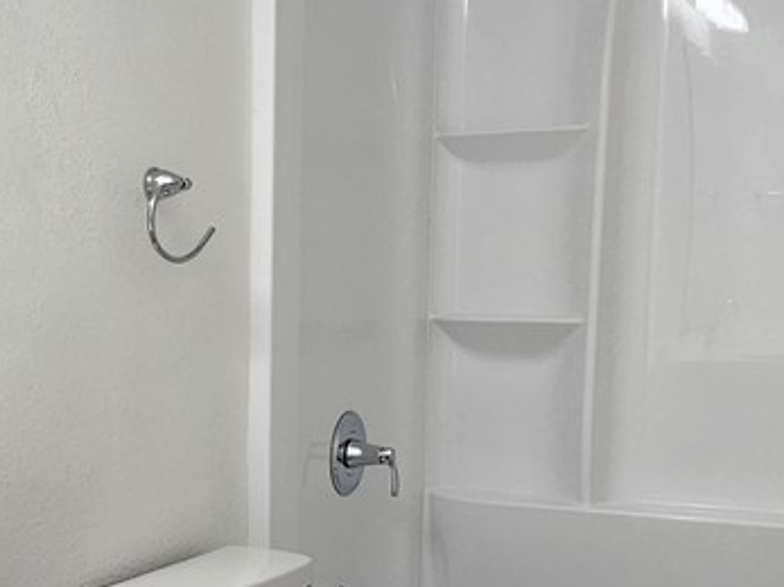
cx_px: 117
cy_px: 537
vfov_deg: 23.7
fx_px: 1358
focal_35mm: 60
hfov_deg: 31.1
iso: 125
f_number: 2.2
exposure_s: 1/60
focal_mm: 2.2
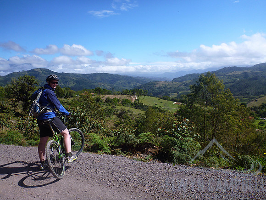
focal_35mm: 28
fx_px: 215
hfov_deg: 63.4
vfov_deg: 49.7
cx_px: 133
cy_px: 100
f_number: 3.3
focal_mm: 4.9
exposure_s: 1/1000
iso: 100
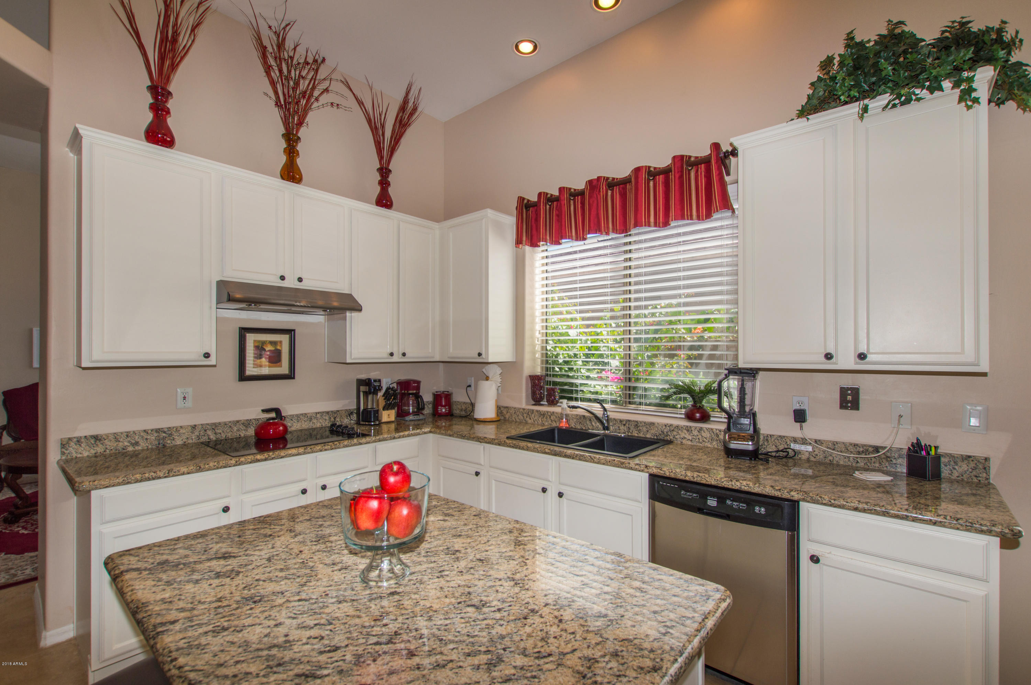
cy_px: 342
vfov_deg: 77.2
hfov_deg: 100.4
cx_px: 516
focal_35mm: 15
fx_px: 429
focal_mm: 10
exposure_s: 1/60
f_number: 7.1
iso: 100
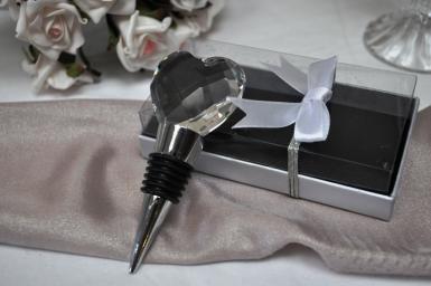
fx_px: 610
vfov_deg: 26.4
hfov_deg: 38.9
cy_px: 143
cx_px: 216
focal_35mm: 51
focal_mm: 34
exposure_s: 1/60
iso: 800
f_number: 5
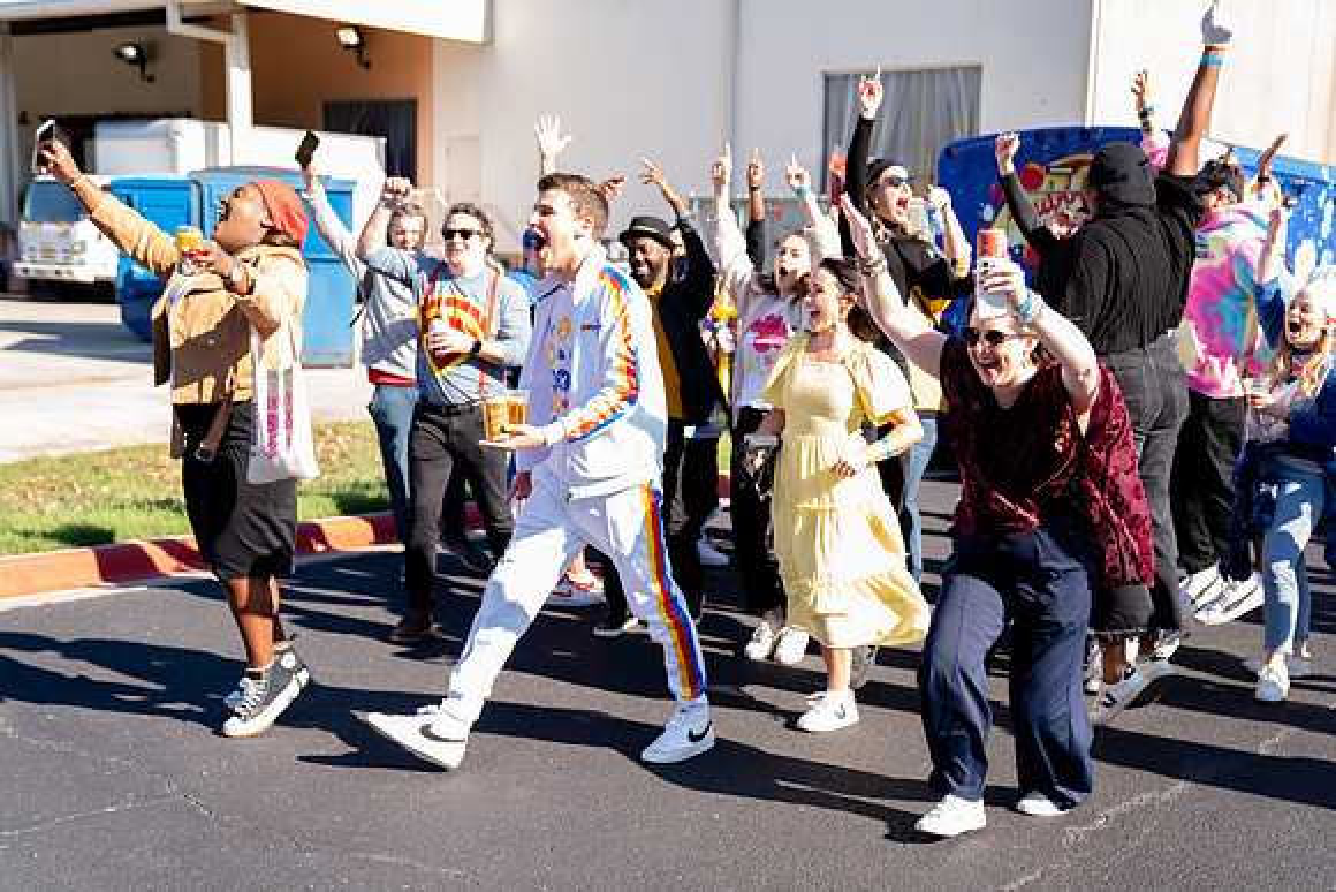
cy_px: 446
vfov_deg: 29.9
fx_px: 1670
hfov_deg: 43.6
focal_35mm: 45
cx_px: 668
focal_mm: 45
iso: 100
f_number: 2.8
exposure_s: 1/250
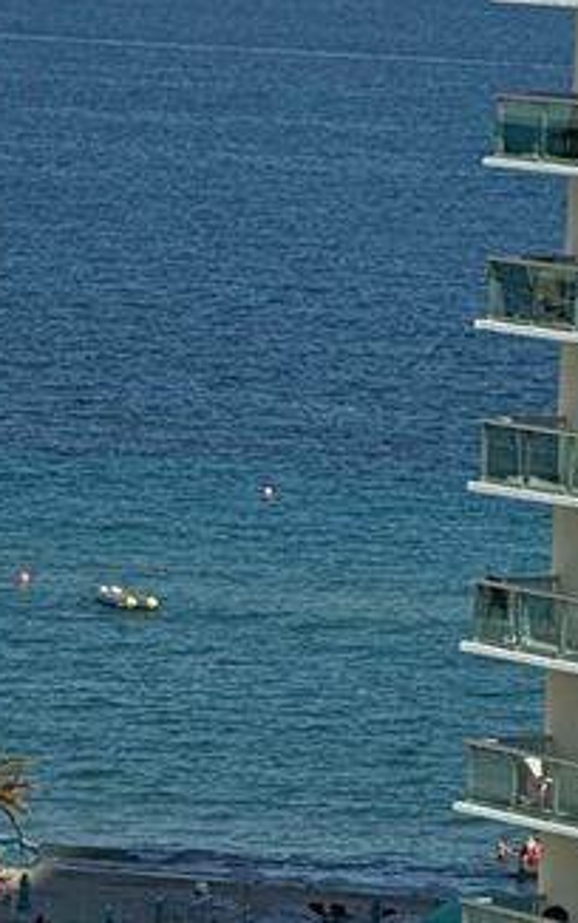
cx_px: 150
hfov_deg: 4.4
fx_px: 7554
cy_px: 1084
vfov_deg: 6.9
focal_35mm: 300
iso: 32
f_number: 2.8
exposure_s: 1/1233
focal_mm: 9
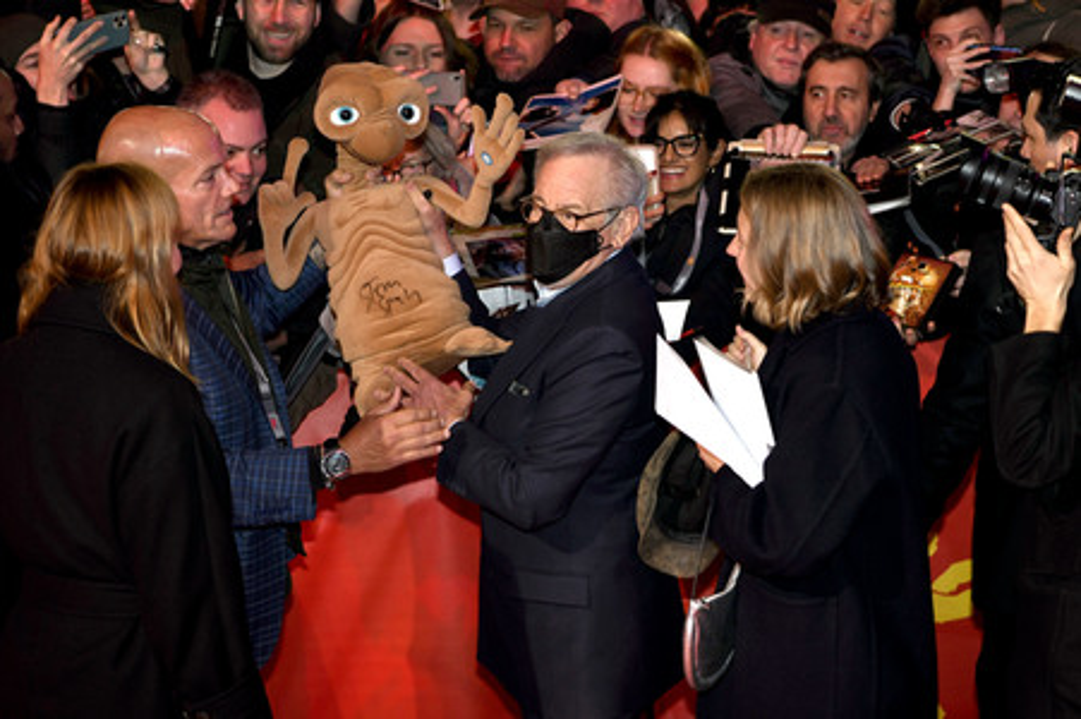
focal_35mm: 70
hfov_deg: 28.9
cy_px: 360
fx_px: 2100
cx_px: 540
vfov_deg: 19.4
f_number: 4.5
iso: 800
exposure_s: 1/160
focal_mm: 70
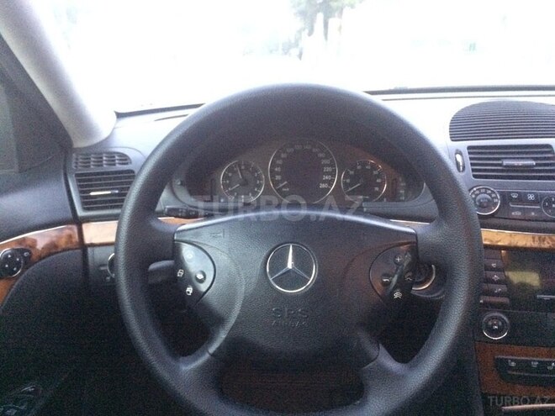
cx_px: 278
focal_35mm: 29
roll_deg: +0.6
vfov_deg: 48.2
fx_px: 465
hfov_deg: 61.7
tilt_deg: -15.4
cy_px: 208
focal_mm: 4.15
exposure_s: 1/17
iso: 500
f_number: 2.2
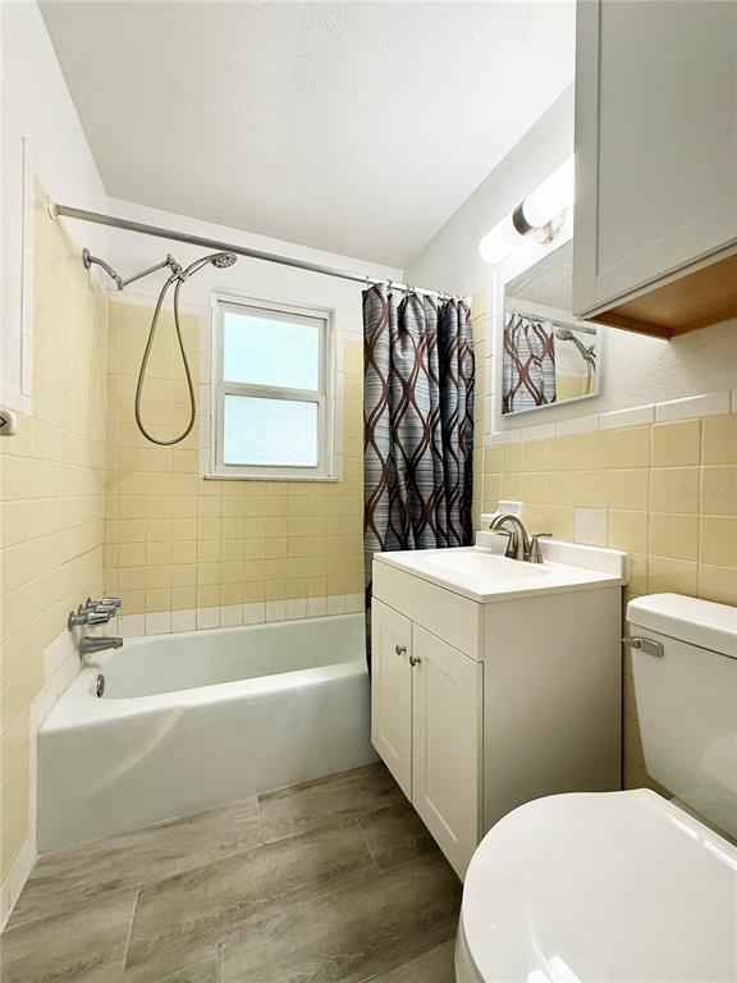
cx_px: 368
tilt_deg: -0.2
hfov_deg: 85.7
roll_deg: -1.6
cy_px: 492
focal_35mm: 14
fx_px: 397
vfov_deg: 102.1
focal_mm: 2.22
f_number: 2.2
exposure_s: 1/120
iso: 250
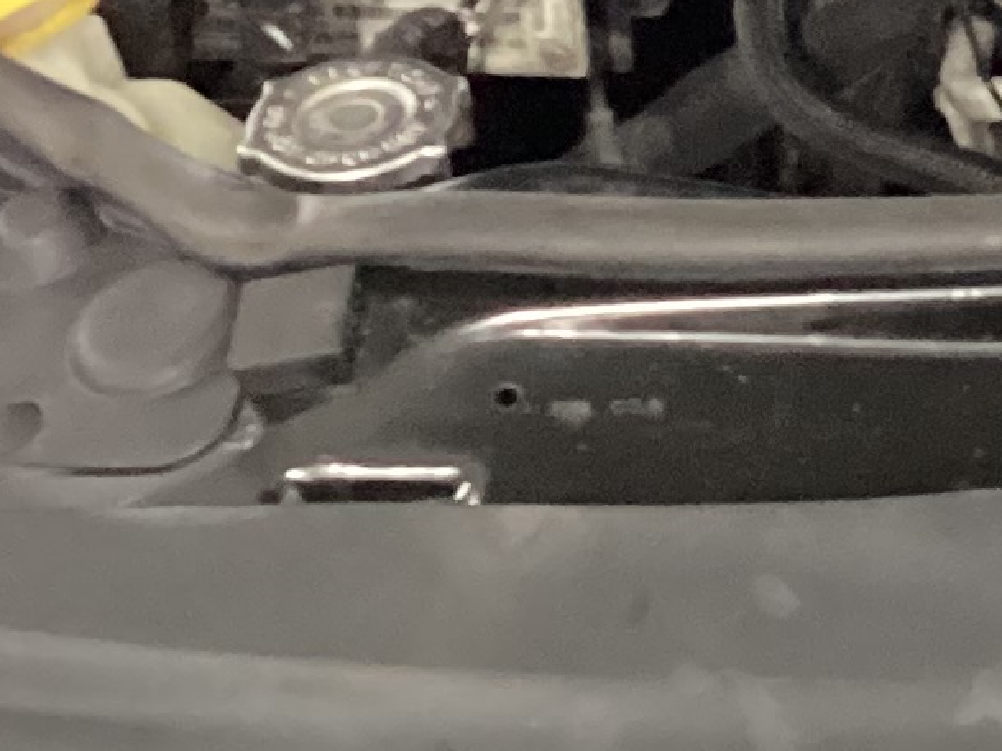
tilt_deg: -30.7
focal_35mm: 166
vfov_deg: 8.7
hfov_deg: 11.1
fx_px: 4803
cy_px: -375
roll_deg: +0.3
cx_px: 1774
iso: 500
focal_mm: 3.3
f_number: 2.4
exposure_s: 1/25
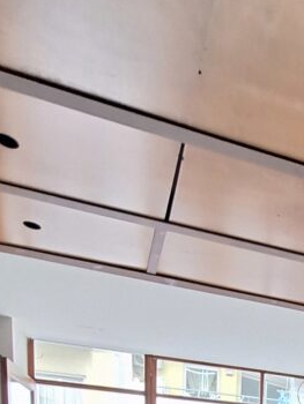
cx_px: 286
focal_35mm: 38
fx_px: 444
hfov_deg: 35.1
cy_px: 548
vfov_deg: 33.0
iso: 250
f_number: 2.2
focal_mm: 1.74
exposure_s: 1/24
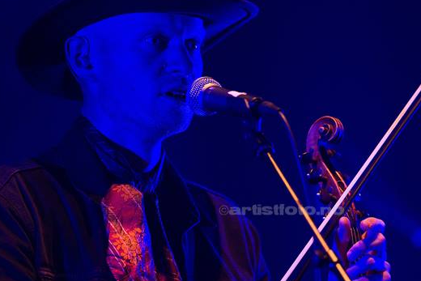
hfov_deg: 5.0
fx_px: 4854
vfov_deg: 3.3
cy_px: 168
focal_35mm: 415
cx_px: 232
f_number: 2.8
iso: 3200
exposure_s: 1/1000
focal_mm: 300
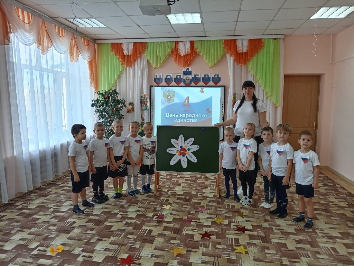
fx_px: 266
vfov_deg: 53.1
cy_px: 133
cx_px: 177
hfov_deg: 67.3
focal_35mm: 26
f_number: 1.8
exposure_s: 1/50
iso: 141
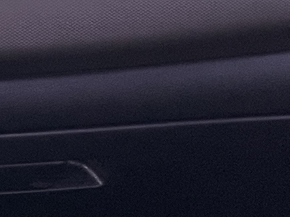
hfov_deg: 9.5
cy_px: 70
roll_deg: -3.0
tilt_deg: -24.3
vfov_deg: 8.0
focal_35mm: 186
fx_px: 1558
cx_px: -388
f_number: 1.6
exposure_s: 1/50
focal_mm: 5.1
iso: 160
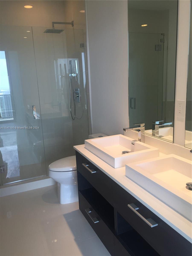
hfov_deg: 48.2
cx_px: 96
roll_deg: +2.1
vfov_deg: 61.7
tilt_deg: -9.6
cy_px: 128
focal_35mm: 29
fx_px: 214
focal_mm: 4.15
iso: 40
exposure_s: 1/40
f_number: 2.2
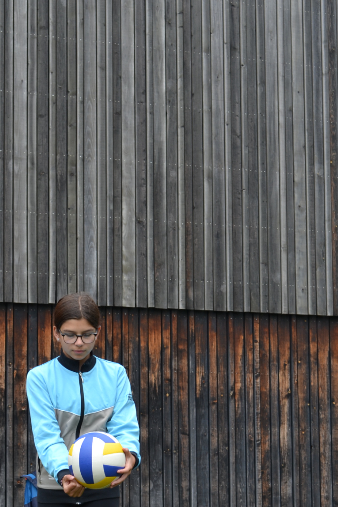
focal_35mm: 92
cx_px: 112
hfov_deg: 14.8
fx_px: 1296
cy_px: 361
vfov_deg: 22.0
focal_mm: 32
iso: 100
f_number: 6.3
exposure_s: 1/160
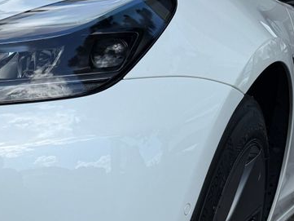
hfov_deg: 23.9
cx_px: -121
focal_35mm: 68
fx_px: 578
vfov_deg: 21.4
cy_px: 175
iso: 80
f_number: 1.78
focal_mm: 6.76
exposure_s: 1/4167
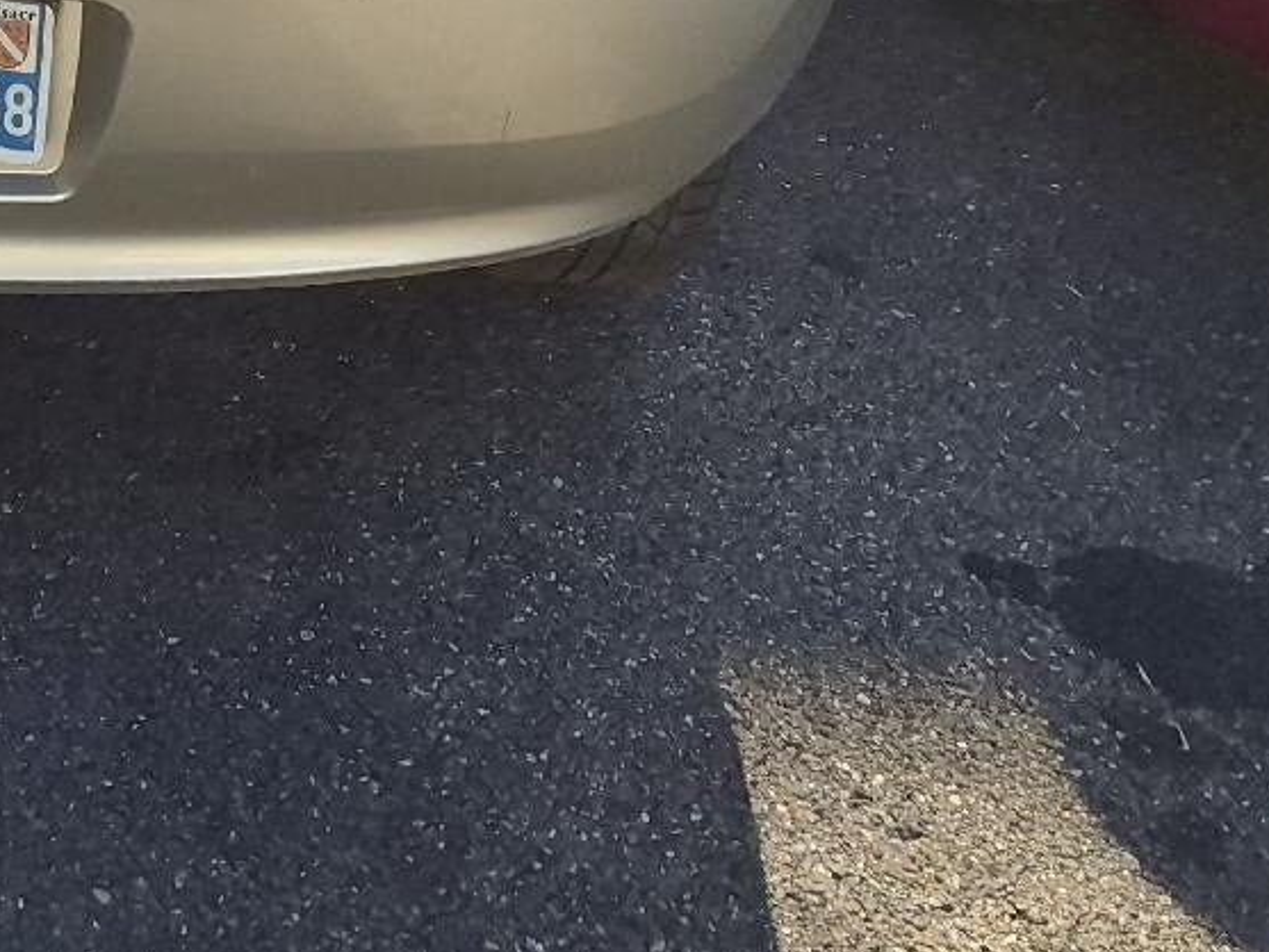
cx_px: 146
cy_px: -9
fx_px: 1540
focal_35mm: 42
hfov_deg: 41.5
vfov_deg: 31.6
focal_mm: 1.74
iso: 40
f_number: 2.2
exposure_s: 1/1111
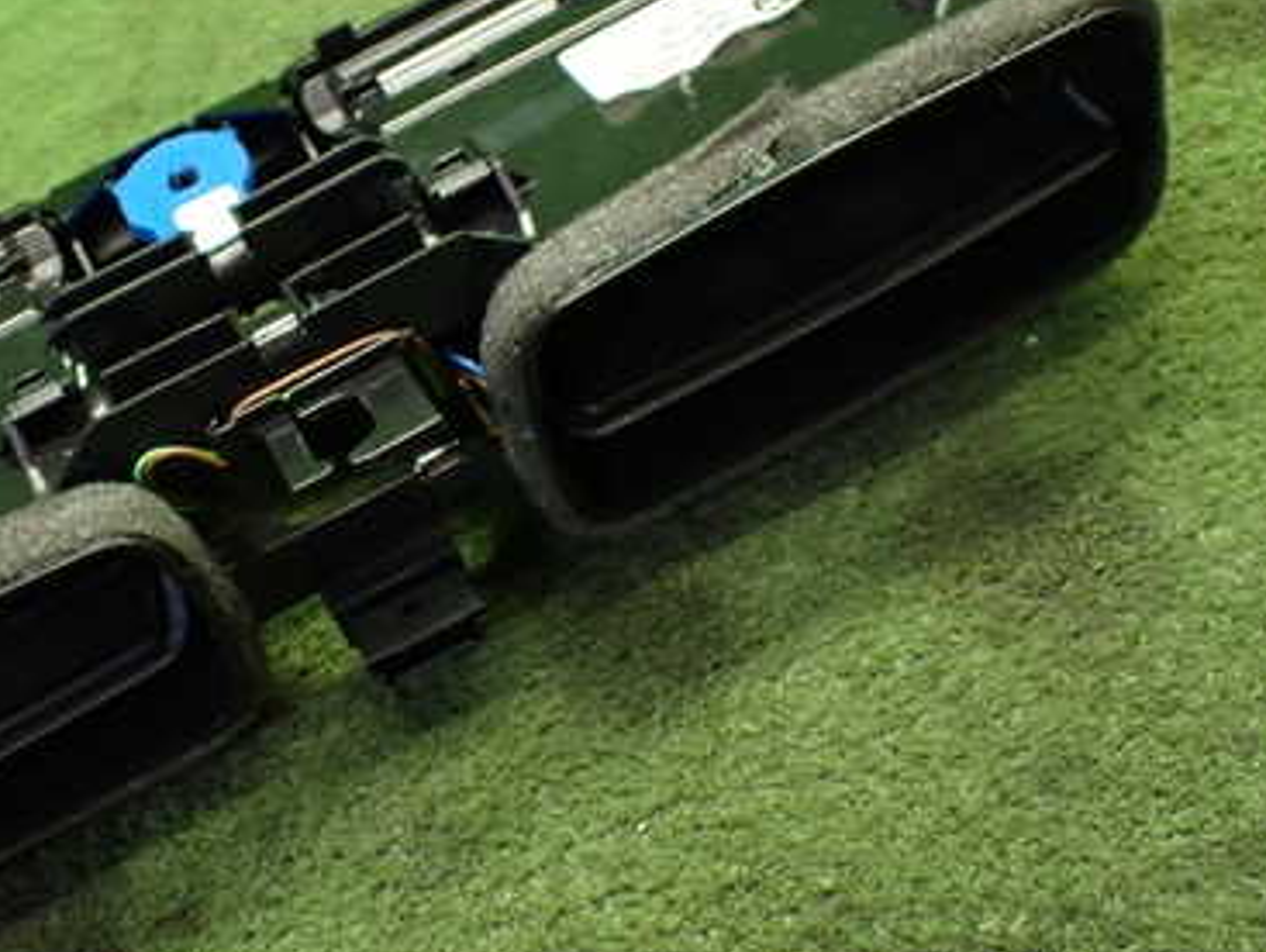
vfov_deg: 29.7
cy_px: 428
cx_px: 307
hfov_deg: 37.8
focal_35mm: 49
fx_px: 1794
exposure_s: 1/100
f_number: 2.3
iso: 800
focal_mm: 5.4
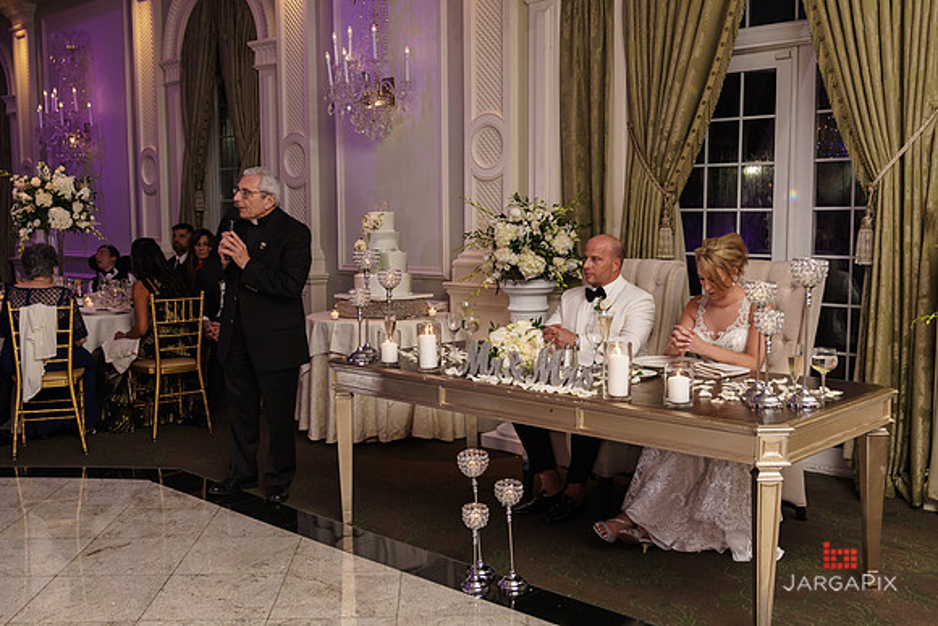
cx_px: 469
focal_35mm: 36
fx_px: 938
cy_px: 313
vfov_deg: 36.9
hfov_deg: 53.1
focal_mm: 24
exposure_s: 1/200
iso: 1000
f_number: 2.8
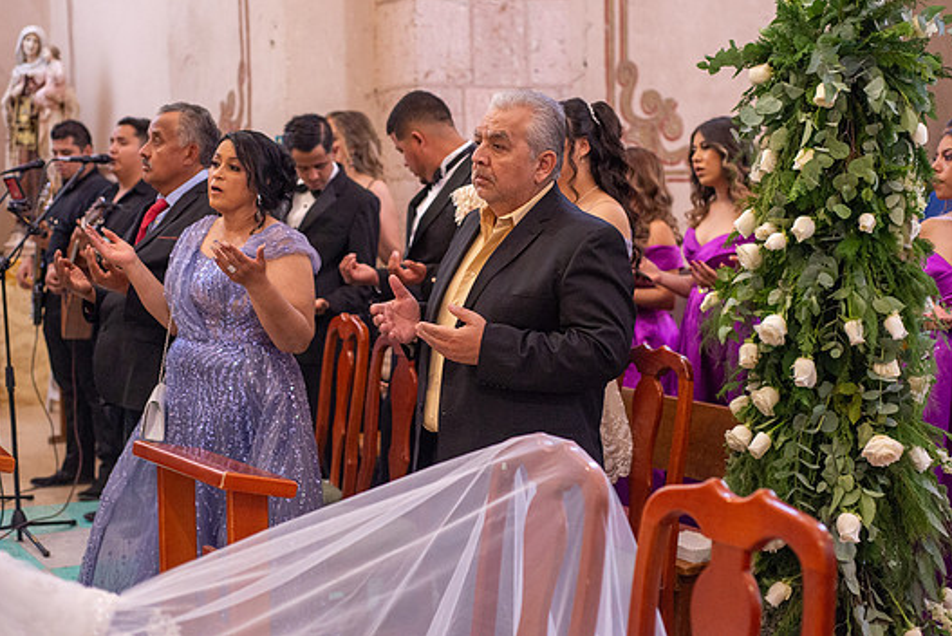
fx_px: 1455
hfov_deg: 36.2
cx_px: 488
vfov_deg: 24.6
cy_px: 288
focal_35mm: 55
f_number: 2.8
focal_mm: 50
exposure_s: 1/125
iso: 2500
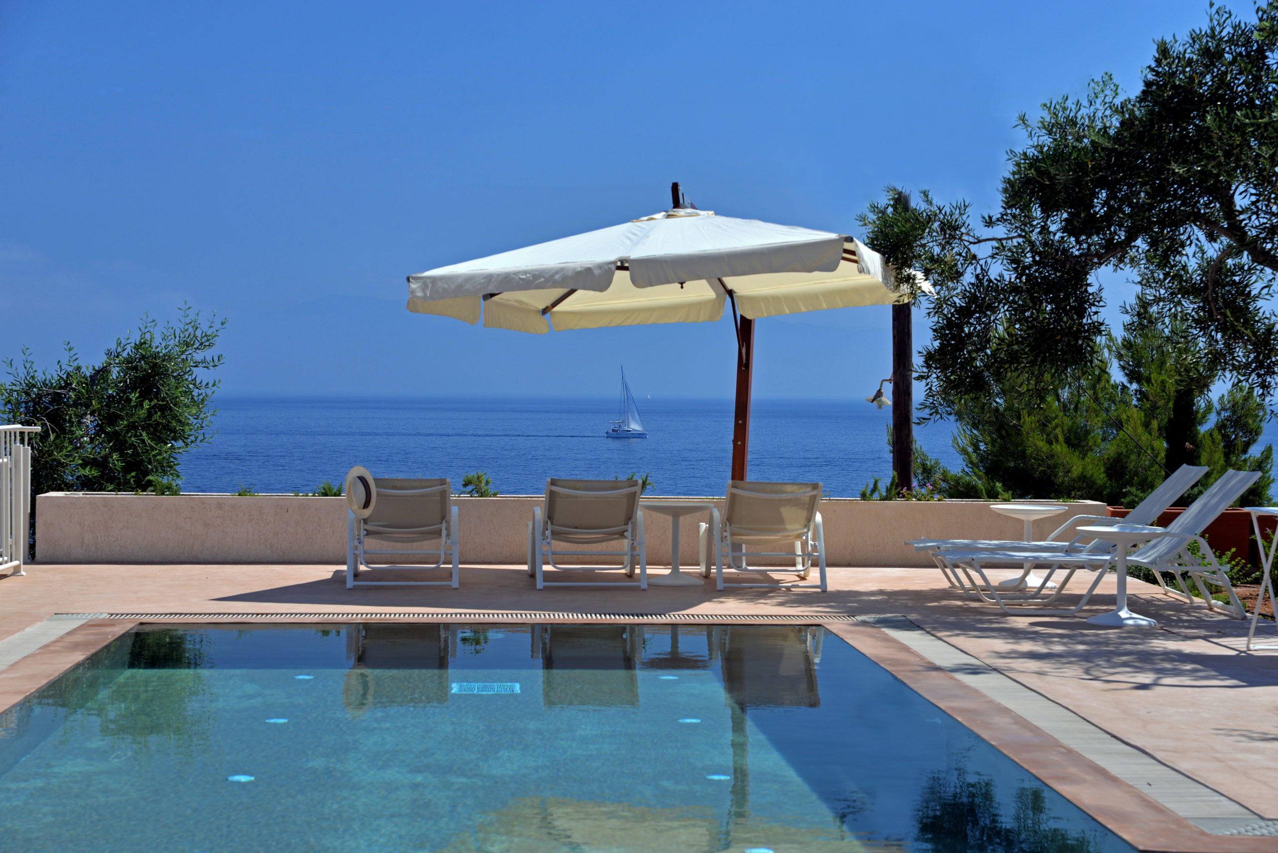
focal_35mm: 70
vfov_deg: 19.5
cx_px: 639
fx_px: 2486
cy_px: 426
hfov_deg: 28.8
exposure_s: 1/250
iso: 100
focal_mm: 70
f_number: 8
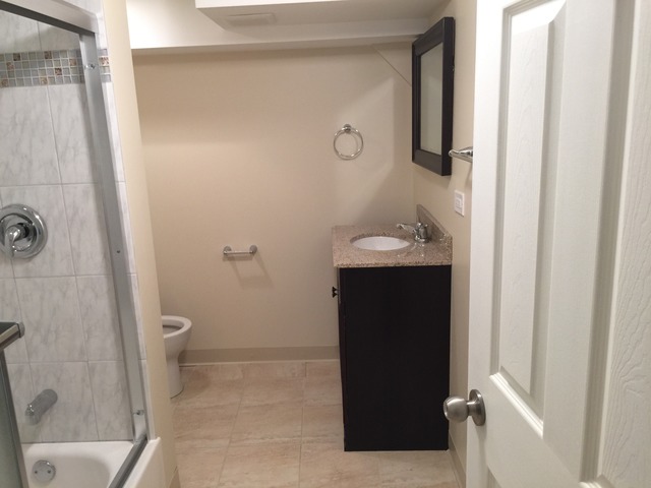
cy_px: 244
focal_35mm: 29
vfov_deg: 48.2
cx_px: 326
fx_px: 545
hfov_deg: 61.7
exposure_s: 1/15
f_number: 2.2
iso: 40
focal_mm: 4.15
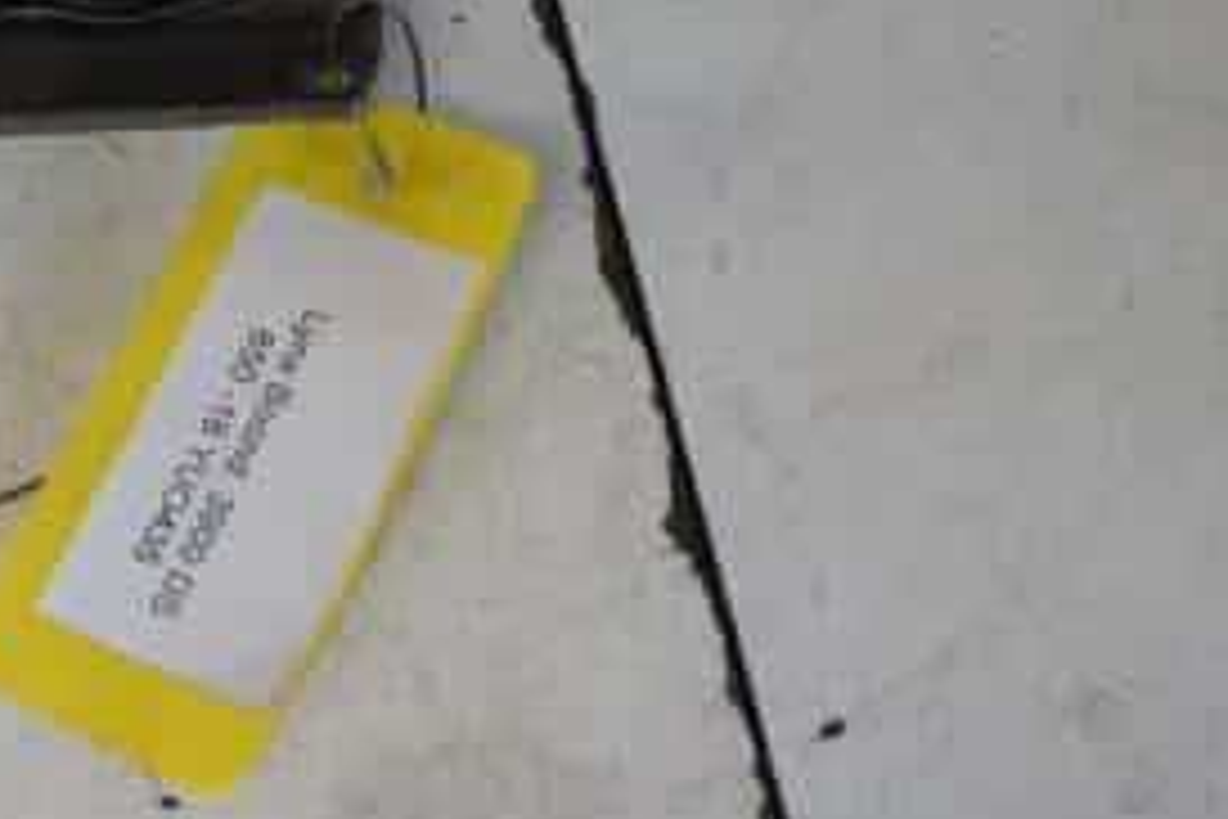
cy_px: 155
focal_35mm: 107
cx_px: -54
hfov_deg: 18.5
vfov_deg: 12.8
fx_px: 3645
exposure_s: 1/60
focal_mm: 19
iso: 640
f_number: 4
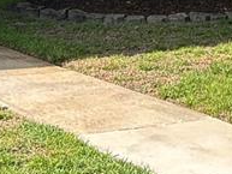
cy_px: -260
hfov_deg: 14.0
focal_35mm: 138
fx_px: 925
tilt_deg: +11.8
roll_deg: +0.3
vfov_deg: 9.4
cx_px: 257
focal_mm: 5.7
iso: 50
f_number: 1.5
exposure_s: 1/1183
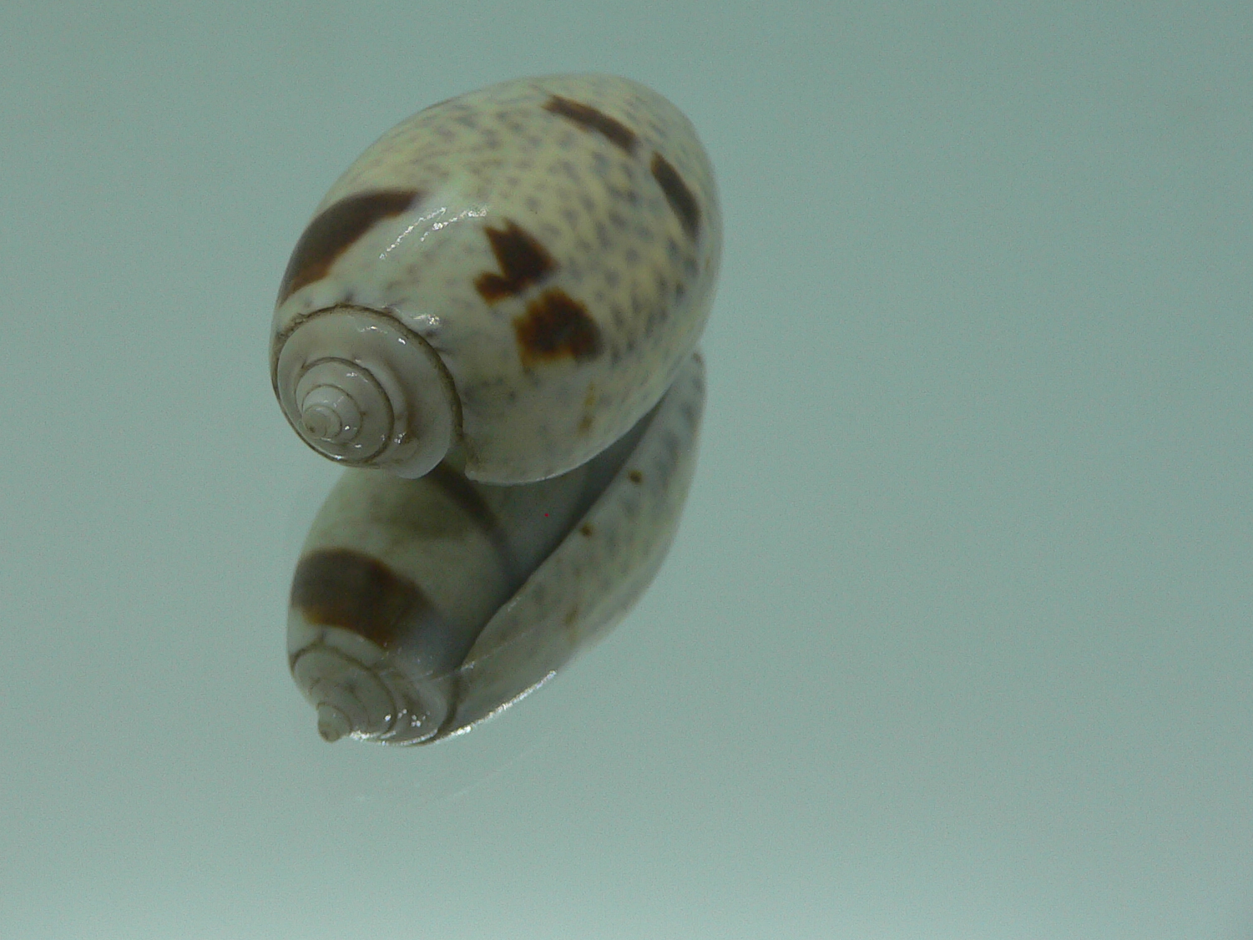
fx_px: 1701
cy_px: 391
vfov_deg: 30.8
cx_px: 452
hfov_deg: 40.1
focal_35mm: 47
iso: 80
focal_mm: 4.6
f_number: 2.8
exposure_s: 1/60
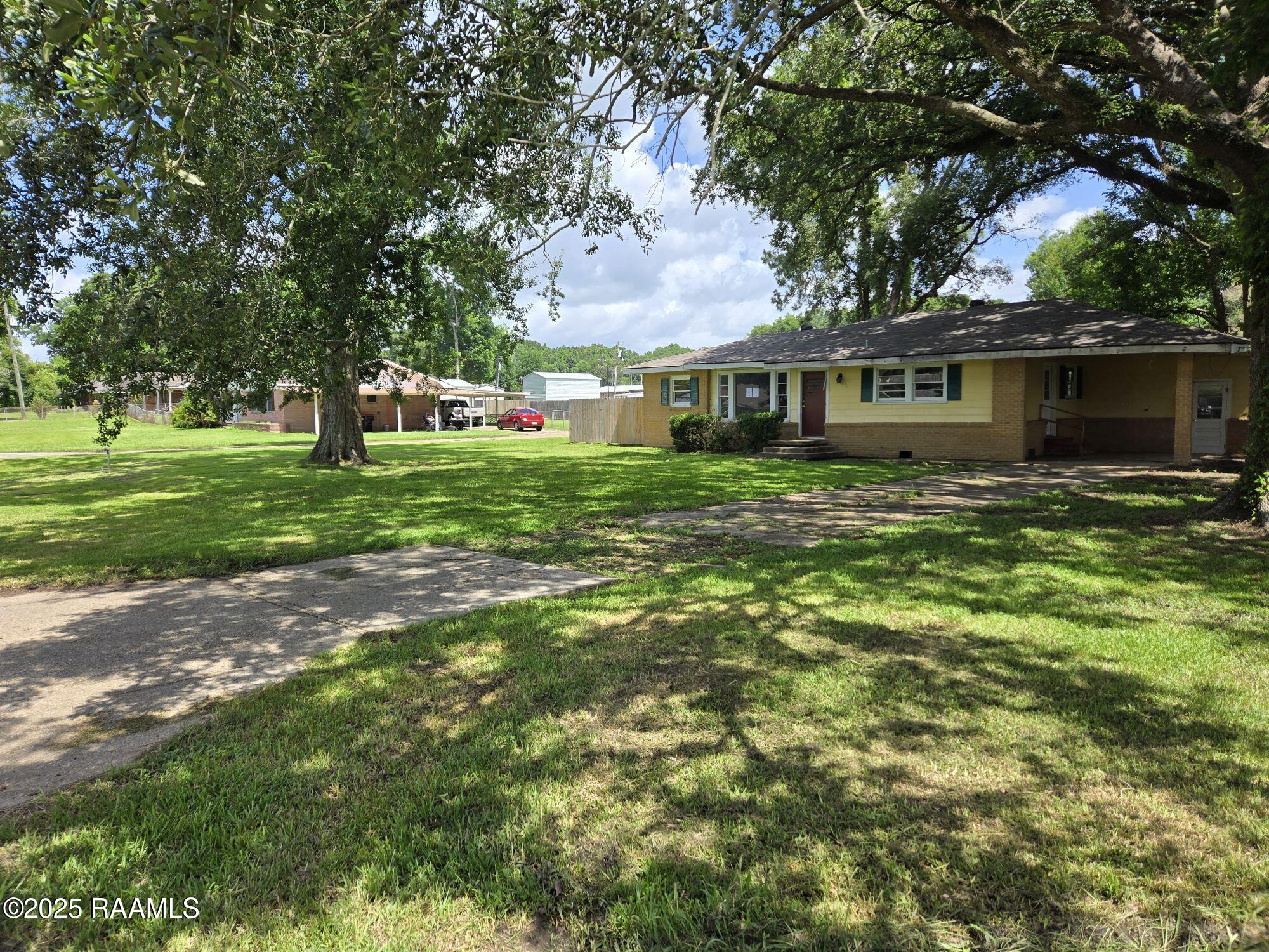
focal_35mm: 23
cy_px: 476
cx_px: 634
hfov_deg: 73.9
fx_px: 843
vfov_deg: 58.9
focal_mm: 5.4
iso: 25
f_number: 1.8
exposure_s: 1/1195
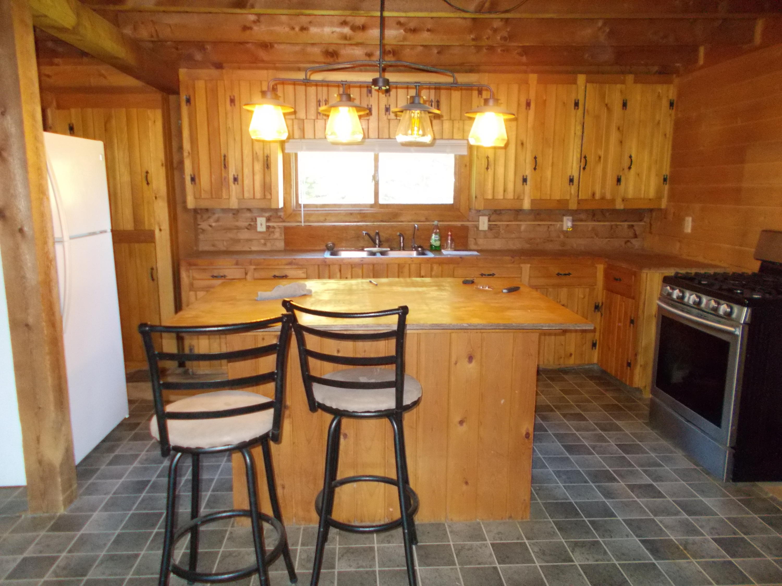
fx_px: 587
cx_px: 391
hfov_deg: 67.3
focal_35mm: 26
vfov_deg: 53.1
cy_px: 293
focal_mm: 4.6
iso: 400
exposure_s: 1/25
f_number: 3.2
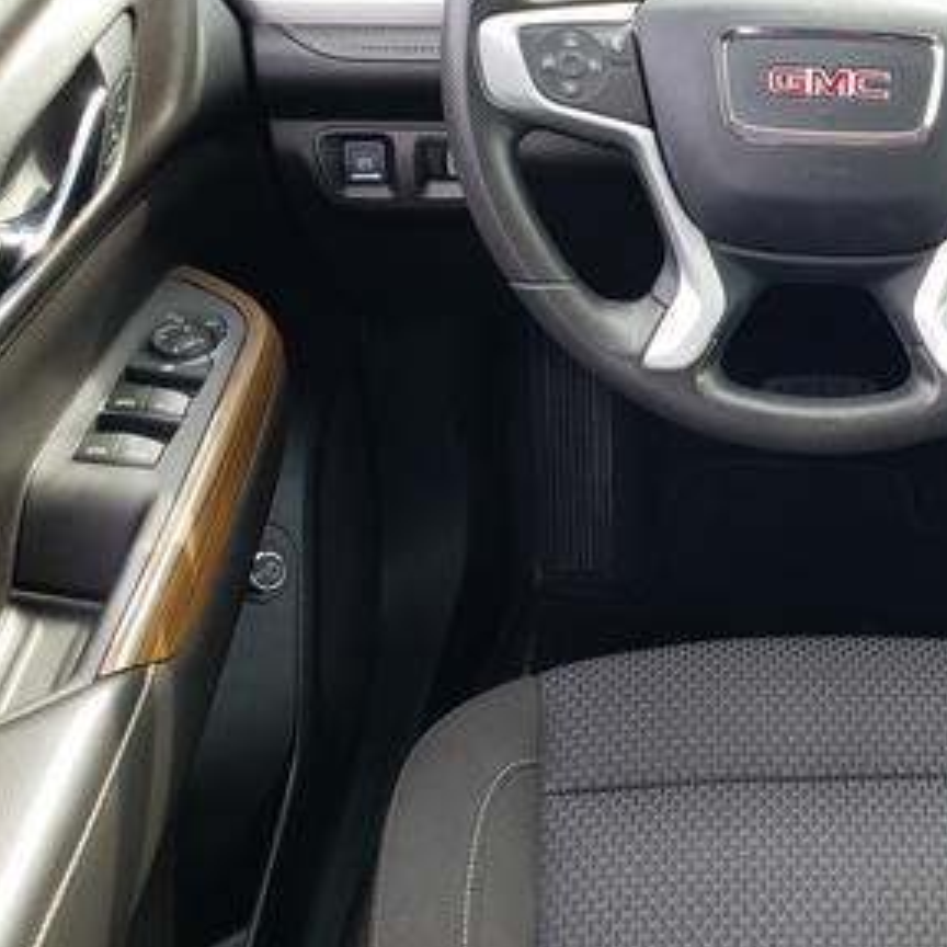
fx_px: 1579
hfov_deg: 31.9
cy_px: 447
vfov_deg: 33.4
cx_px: 835
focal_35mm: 51
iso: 80
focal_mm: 4.3
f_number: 2.4
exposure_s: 1/100
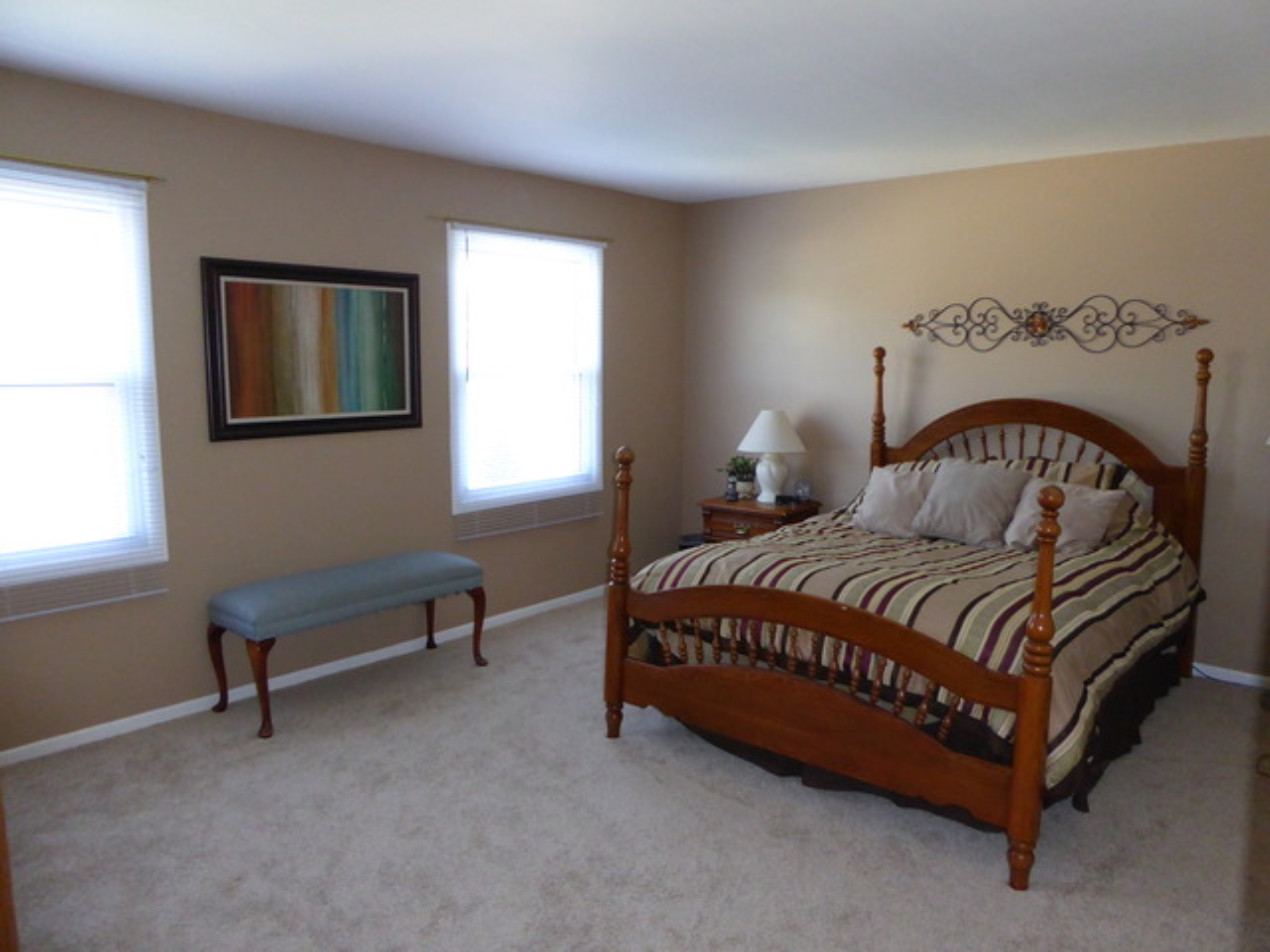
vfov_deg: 54.9
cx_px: 635
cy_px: 476
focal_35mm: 25
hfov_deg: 69.4
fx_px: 917
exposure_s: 1/60
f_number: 3.3
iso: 640
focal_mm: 4.3
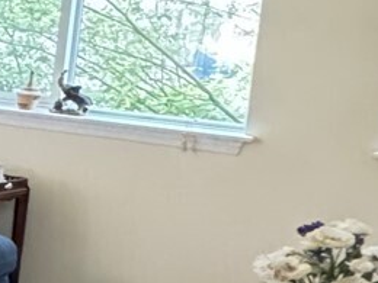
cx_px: -766
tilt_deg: -5.9
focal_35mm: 86
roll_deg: -0.8
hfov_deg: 11.4
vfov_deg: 17.1
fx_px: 939
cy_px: 75
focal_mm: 2.22
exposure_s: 1/30
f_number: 2.2
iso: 1250
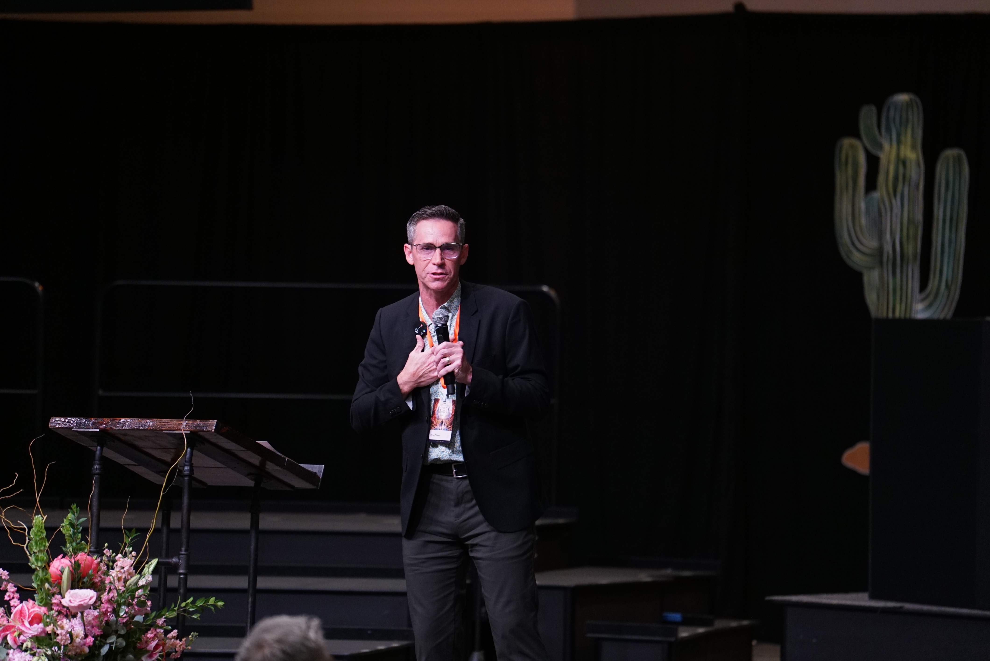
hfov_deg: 10.3
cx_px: 495
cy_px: 330
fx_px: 5503
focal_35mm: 200
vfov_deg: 6.9
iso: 3200
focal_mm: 200
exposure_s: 1/250
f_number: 4
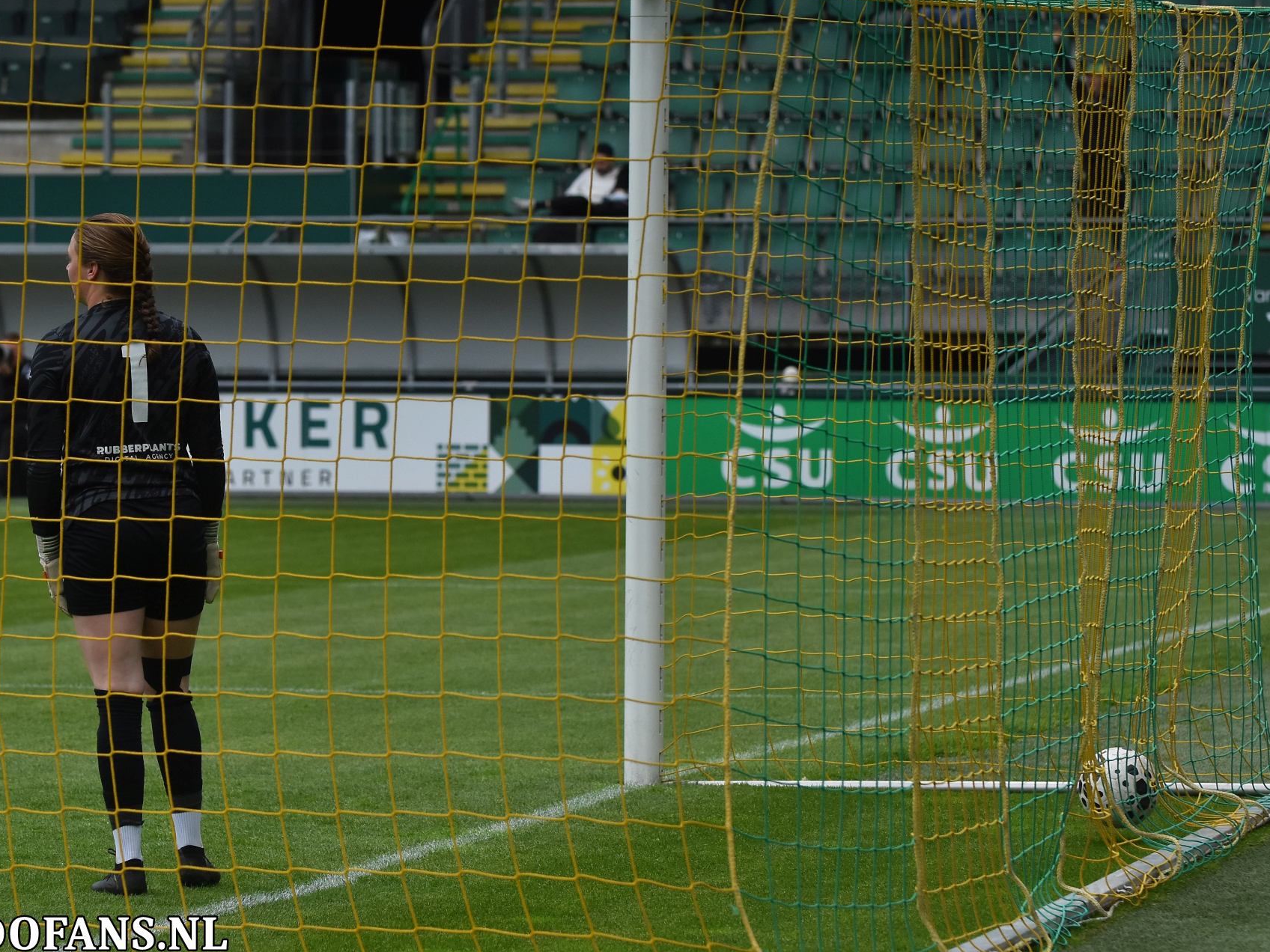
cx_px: 604
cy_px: 474
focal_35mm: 160
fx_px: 5870
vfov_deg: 9.3
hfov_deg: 12.3
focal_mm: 98
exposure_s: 1/2000
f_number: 3.5
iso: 500
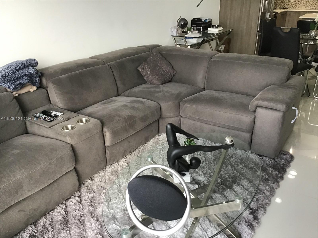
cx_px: 159
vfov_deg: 45.4
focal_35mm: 31
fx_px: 285
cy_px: 119
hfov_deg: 58.4
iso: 40
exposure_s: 1/30
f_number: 2.4
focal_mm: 3.3
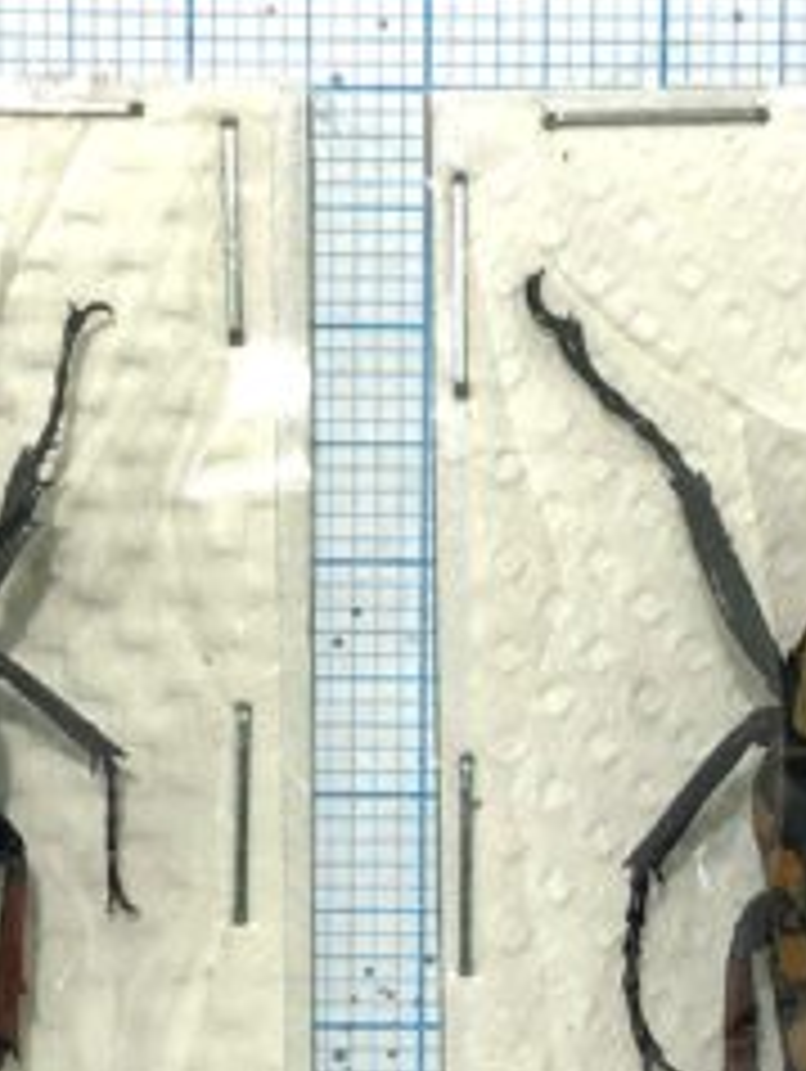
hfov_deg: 30.9
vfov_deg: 38.9
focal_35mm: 47
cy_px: 850
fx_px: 1457
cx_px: 378
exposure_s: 1/842
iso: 20
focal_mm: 3.99
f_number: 1.8
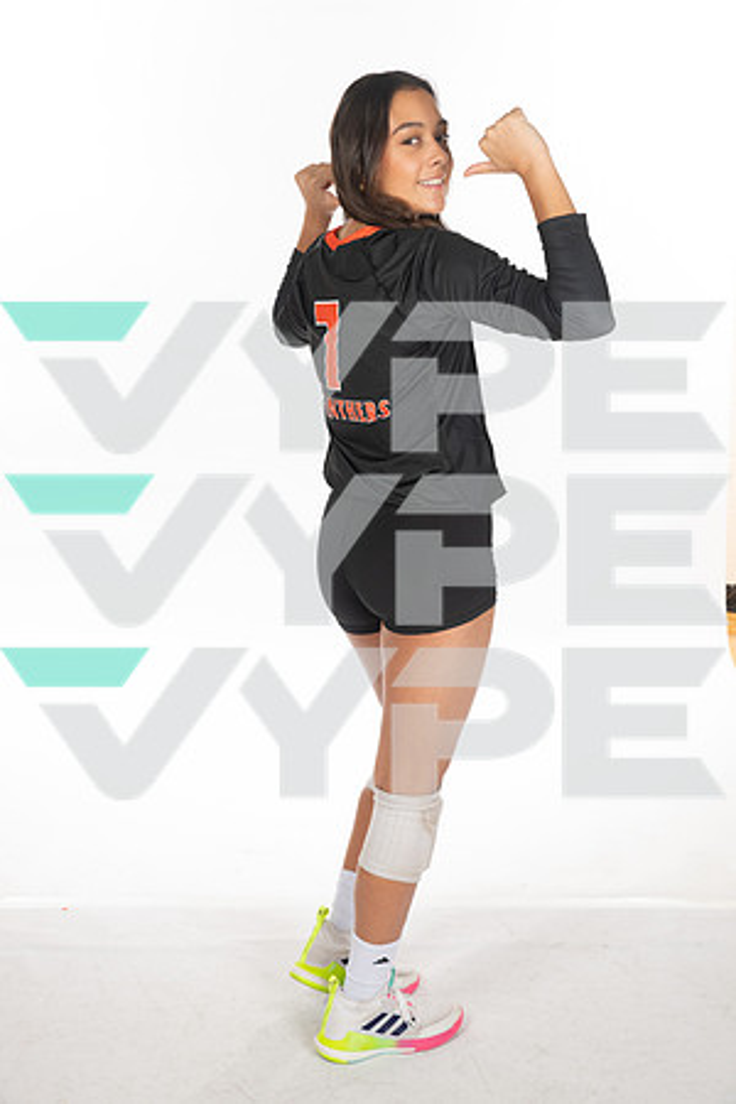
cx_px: 368
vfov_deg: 38.2
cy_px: 552
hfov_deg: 26.0
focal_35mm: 52
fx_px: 1595
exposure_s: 1/320
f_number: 8
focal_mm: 52
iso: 800
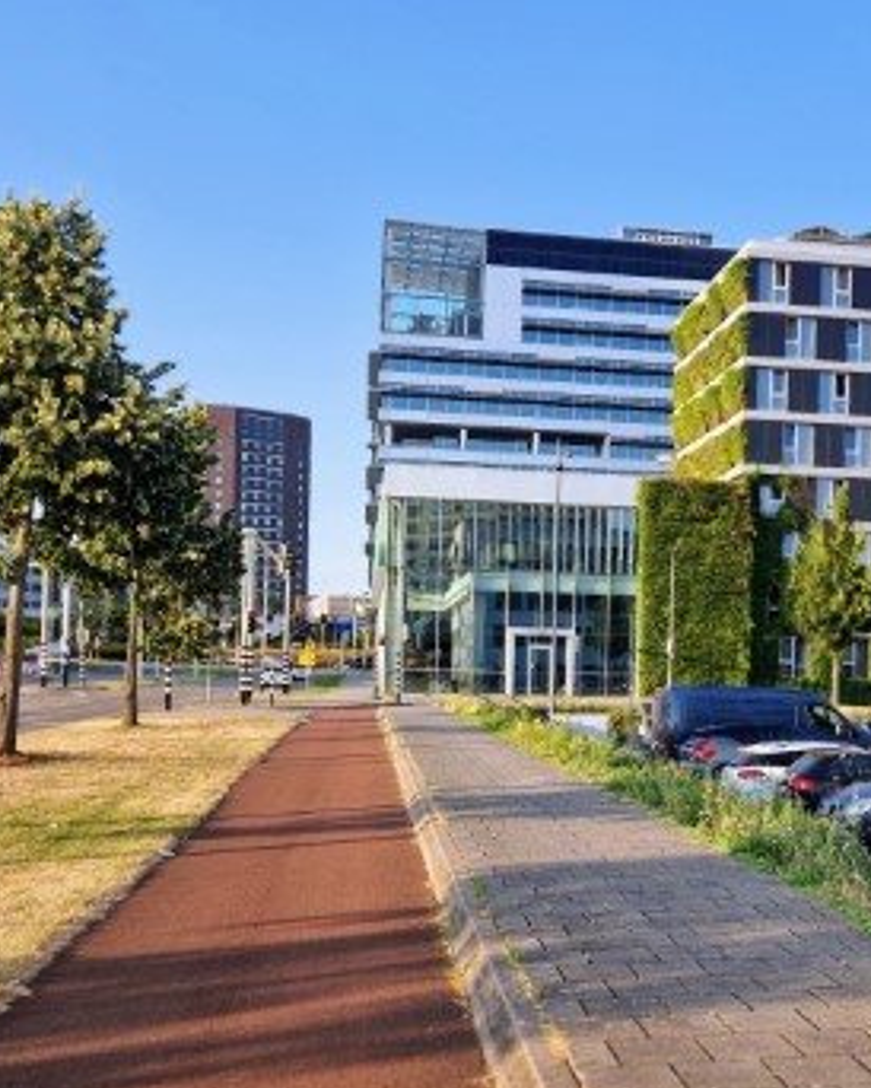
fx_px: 1352
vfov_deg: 43.6
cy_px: 655
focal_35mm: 42
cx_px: 626
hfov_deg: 35.1
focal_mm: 5.4
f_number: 1.8
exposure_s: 1/473
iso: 50
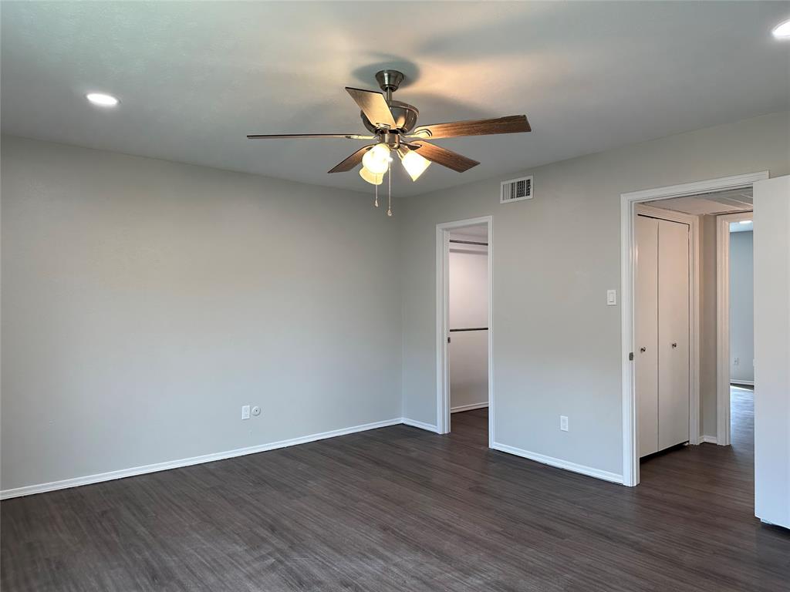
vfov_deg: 56.8
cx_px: 395
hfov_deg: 71.6
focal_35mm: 24
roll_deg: +0.0
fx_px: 548
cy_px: 296
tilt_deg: -1.8
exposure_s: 1/120
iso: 100
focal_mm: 6.86
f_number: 1.78
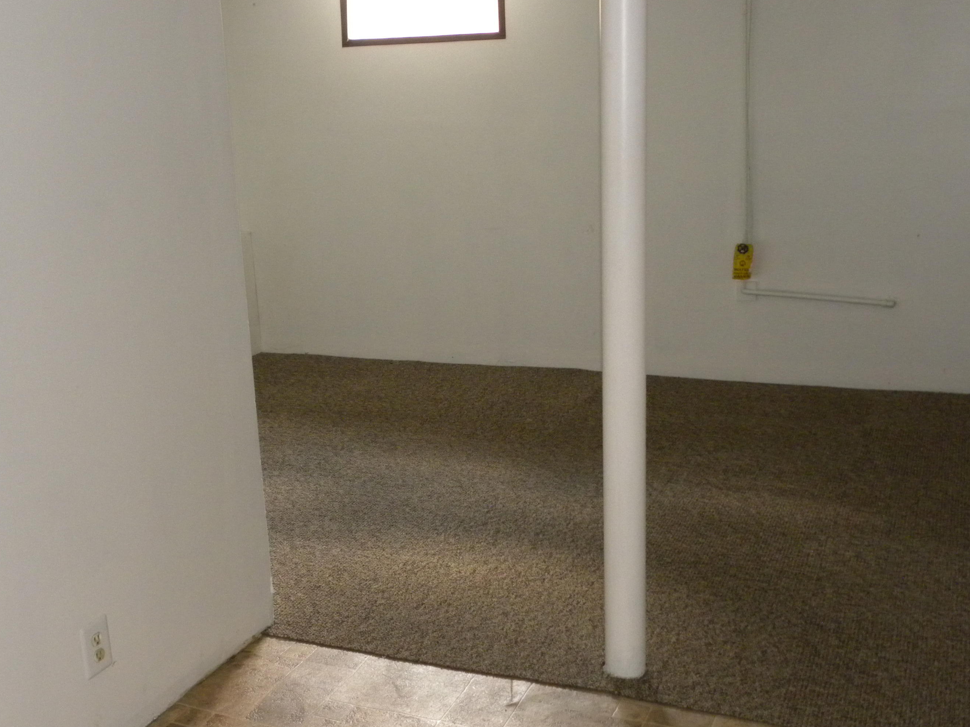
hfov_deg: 44.8
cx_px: 446
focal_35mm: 42
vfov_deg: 34.3
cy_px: 396
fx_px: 1177
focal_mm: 6.6
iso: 400
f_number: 3.5
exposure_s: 1/30
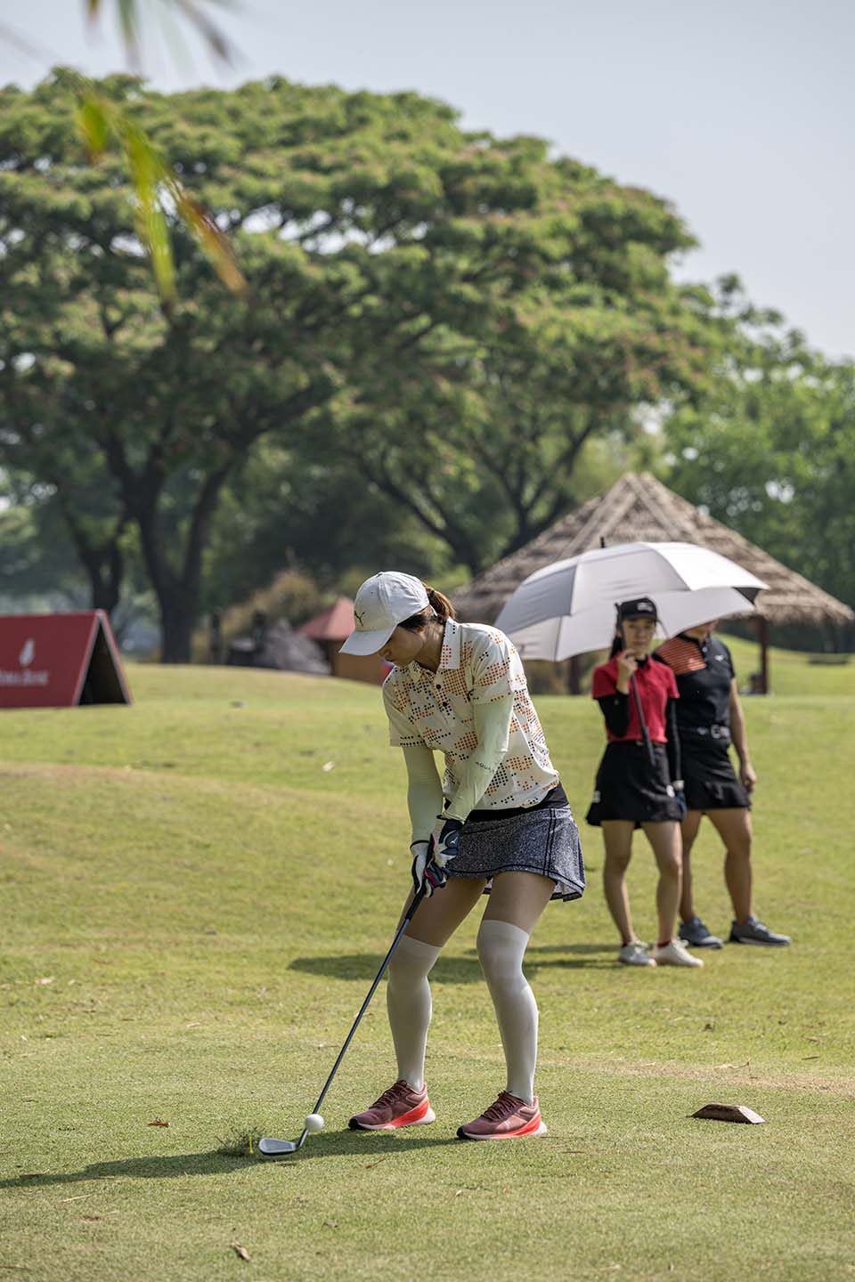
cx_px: 428
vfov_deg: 17.1
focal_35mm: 120
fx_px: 4275
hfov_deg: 11.4
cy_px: 641
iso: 360
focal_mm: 120
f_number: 4
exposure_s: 1/2500
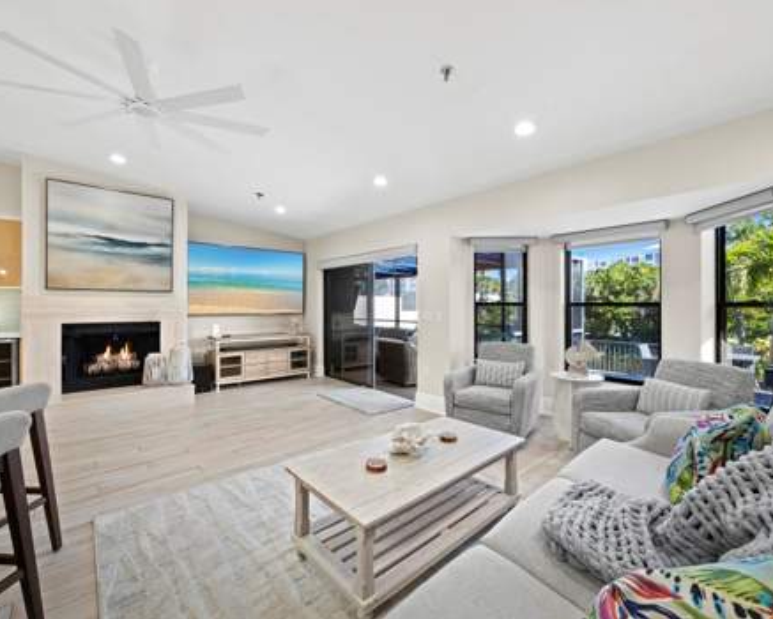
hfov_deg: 96.8
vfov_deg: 84.1
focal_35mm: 15
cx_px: 387
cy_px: 302
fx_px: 343
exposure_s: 1/5
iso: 400
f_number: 7.1
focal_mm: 7
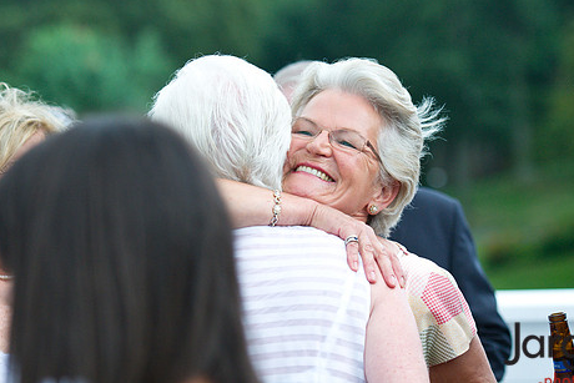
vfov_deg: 7.4
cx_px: 329
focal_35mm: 185
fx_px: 2950
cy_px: 167
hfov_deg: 11.1
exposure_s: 1/800
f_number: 3.2
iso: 400
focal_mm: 98
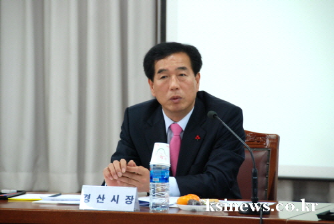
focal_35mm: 255
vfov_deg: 5.4
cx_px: 167
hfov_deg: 8.1
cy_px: 112
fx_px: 2369
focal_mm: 170
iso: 800
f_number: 5.6
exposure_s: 1/40
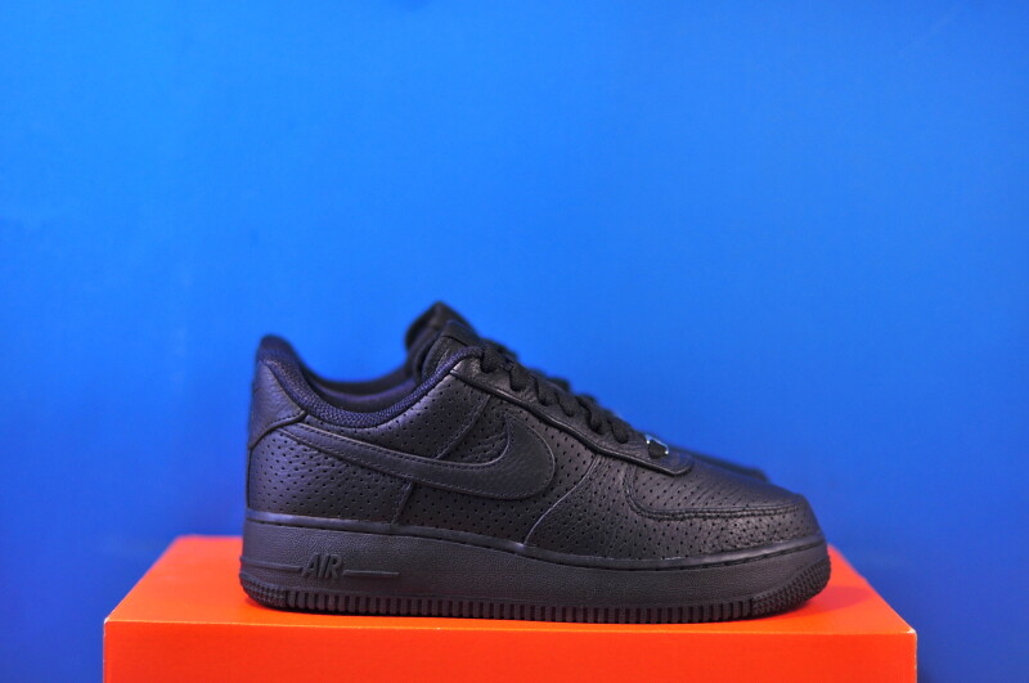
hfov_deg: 27.0
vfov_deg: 18.1
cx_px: 514
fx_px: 2141
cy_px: 342
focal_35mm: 75
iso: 250
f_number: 2
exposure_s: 1/320
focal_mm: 50
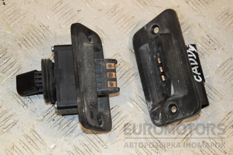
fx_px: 563
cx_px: 116
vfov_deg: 15.7
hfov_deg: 23.4
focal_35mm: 87
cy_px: 78
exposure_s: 1/200
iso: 800
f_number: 6.3
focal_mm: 58
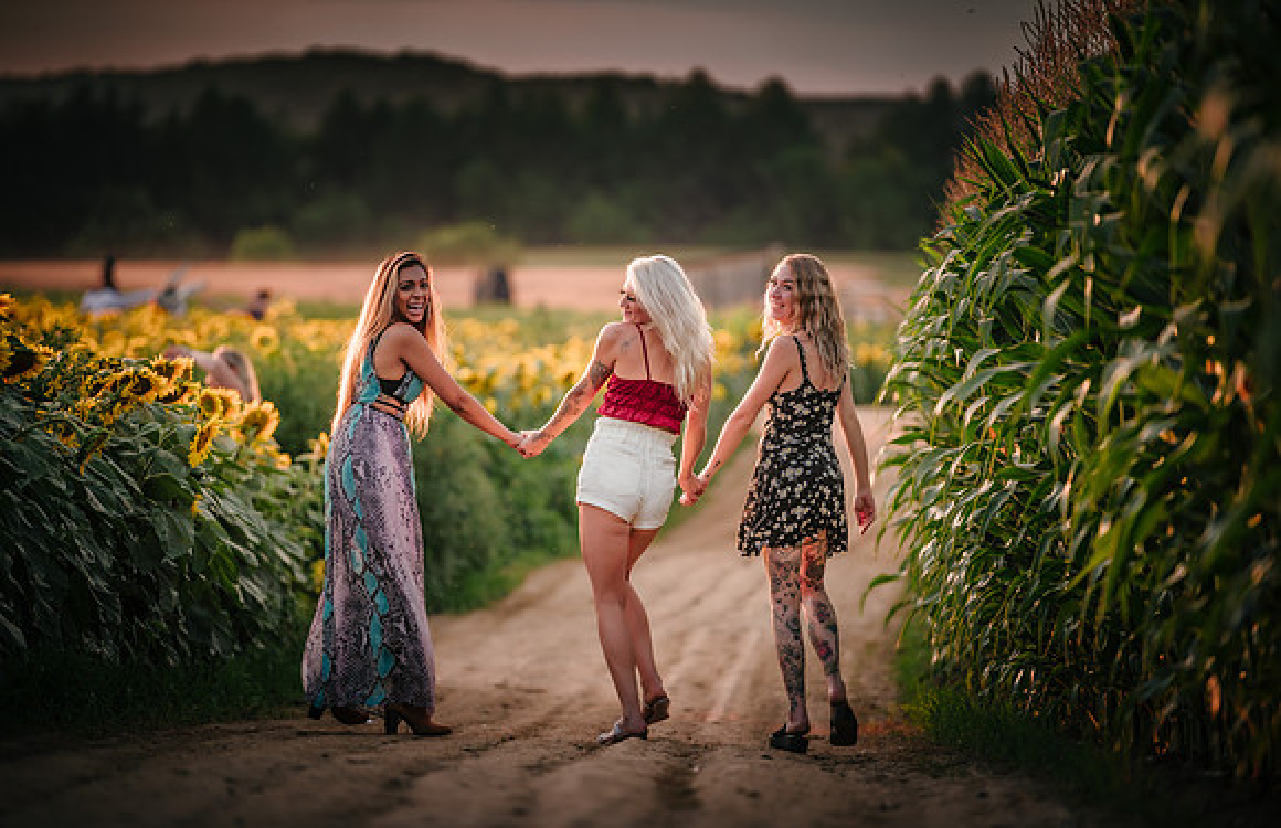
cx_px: 640
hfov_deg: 10.3
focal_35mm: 202
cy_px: 414
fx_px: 7114
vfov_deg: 6.7
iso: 80
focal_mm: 200
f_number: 2.8
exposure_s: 1/250
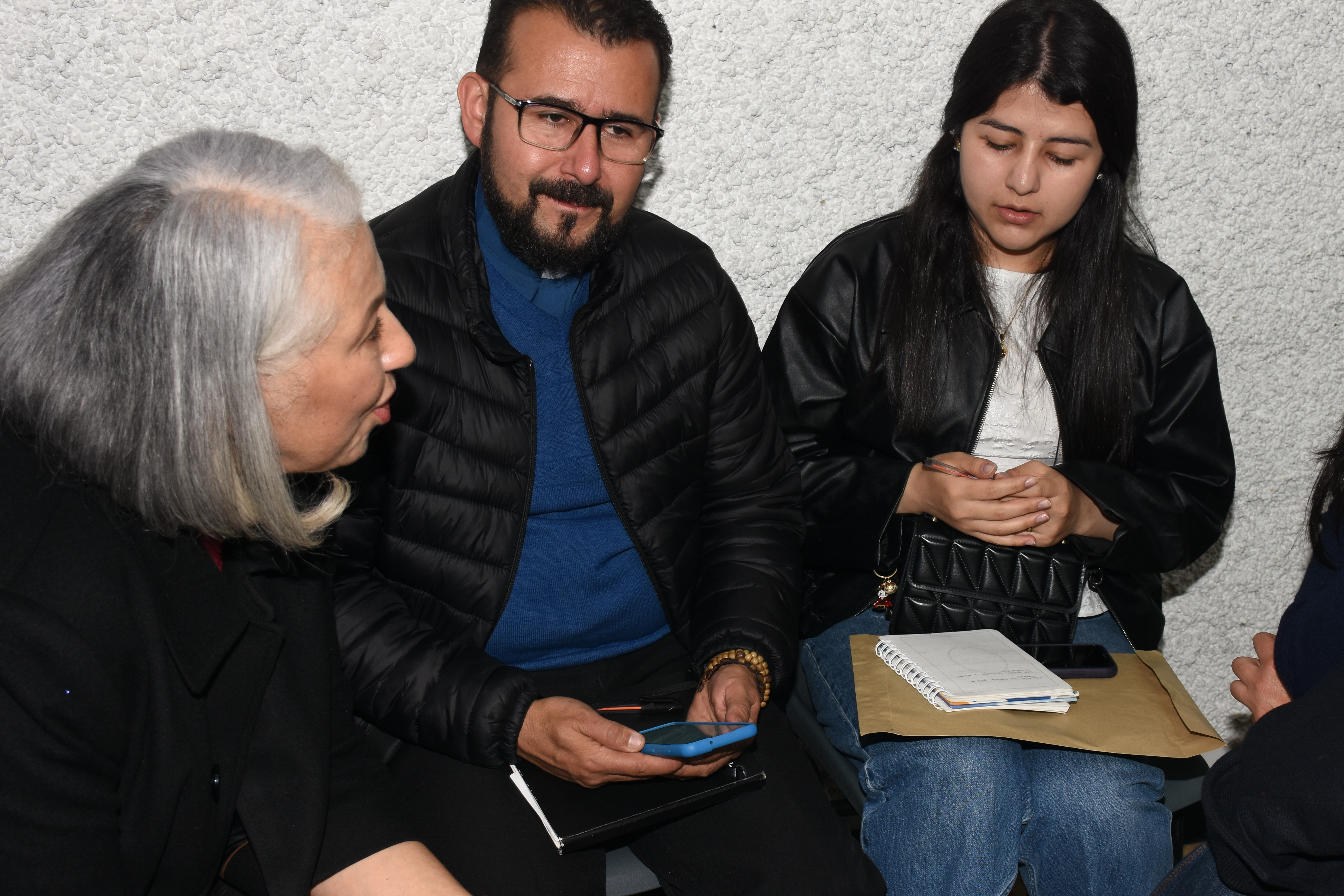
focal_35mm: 46
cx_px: 802
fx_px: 1705
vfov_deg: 29.4
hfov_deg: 42.8
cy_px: 464
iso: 250
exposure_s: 1/80
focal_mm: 23
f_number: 5.6
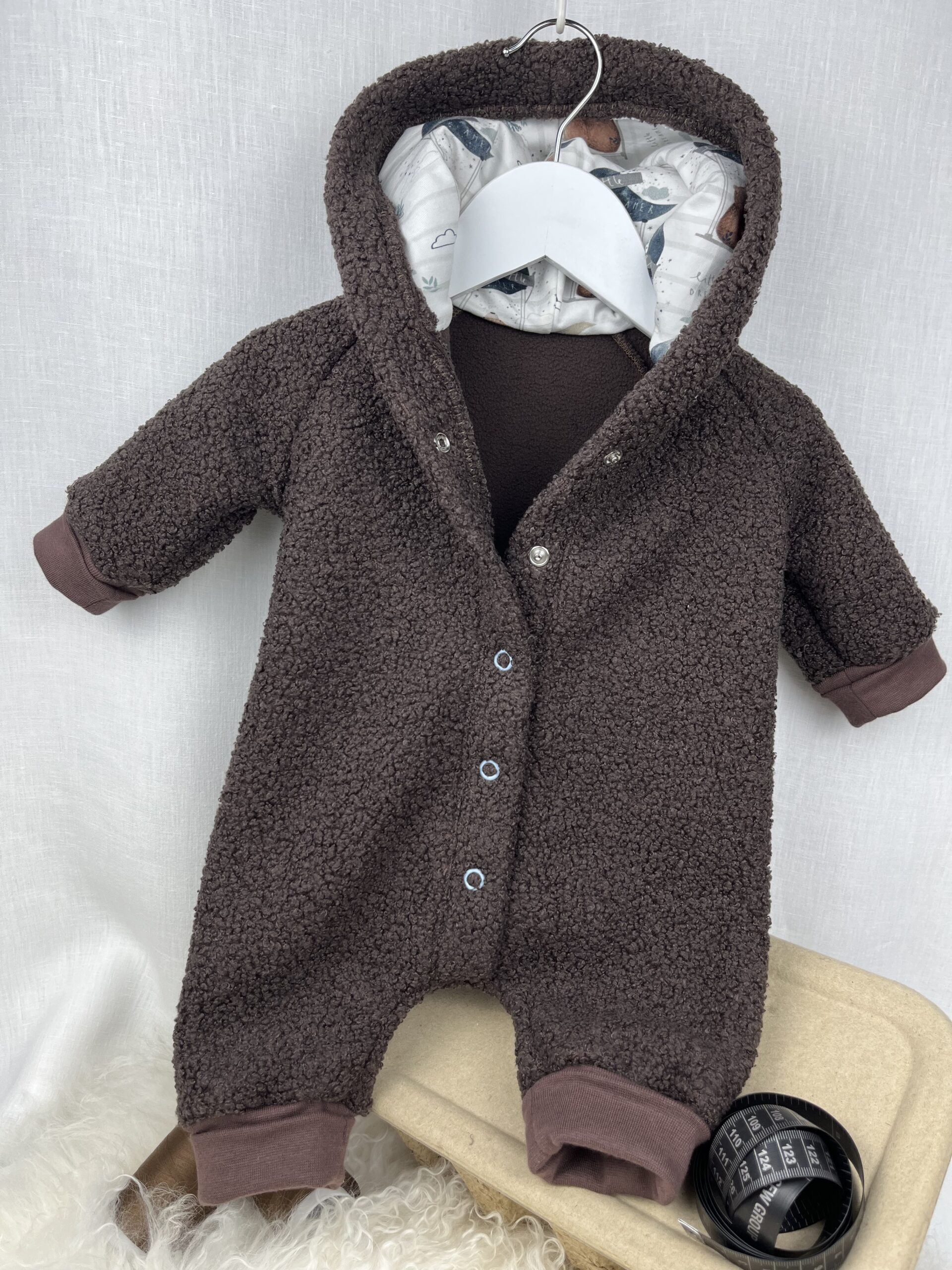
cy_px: 635
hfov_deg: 53.1
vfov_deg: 67.3
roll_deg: -1.9
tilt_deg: -12.3
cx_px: 476
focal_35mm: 26
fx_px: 953
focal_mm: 5.1
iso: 40
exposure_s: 1/100
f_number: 1.6
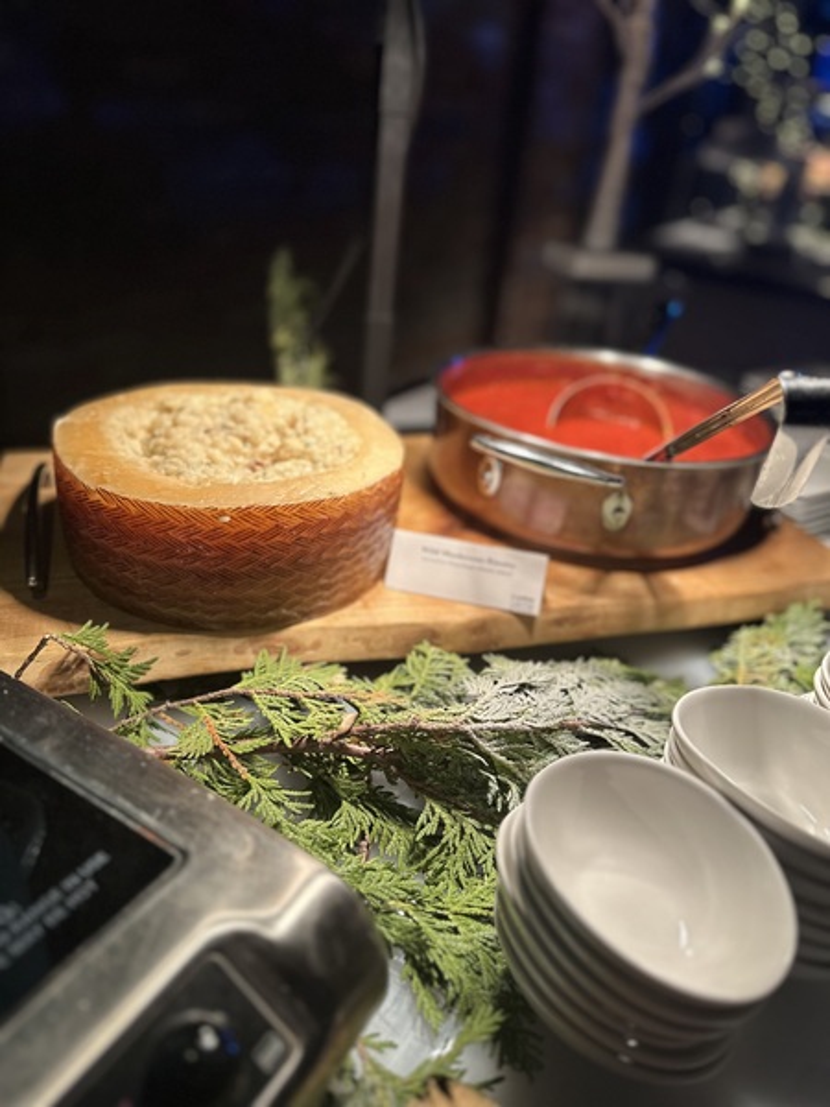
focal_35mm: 24
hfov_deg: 56.8
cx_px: 415
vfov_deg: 71.6
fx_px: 767
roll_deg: -8.0
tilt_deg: -29.1
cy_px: 554
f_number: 1.78
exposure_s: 1/337
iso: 80
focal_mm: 6.86
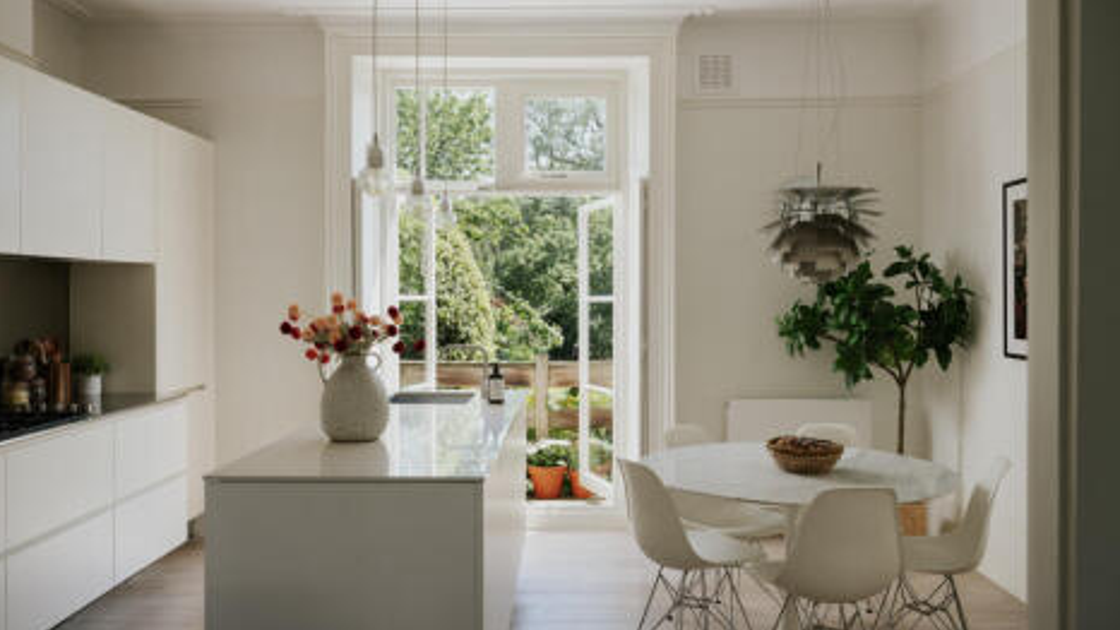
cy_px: 302
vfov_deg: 37.2
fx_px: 936
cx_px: 562
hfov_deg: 61.8
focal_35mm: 32
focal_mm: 29.5
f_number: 8
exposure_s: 1/80
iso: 160
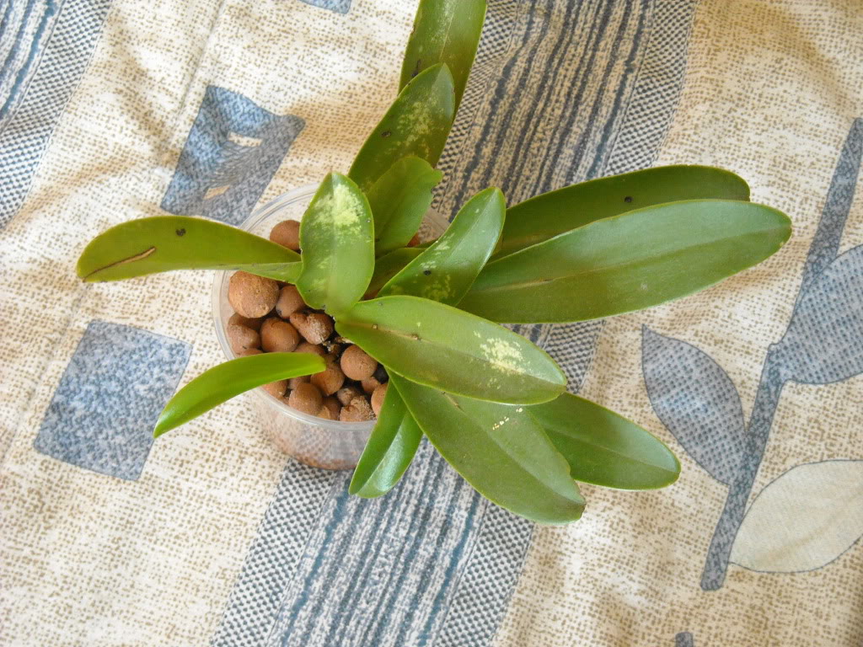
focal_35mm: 76
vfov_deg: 19.4
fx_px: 1895
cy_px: 324
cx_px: 432
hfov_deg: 25.7
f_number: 3.9
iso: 496
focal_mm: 12.3
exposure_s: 1/125
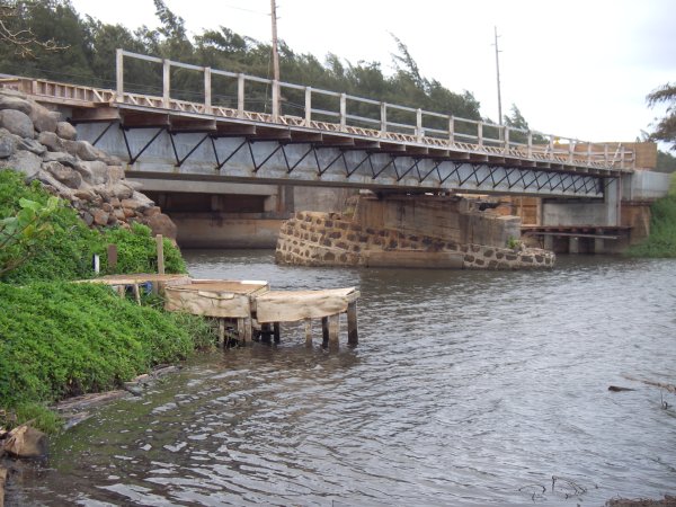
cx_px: 338
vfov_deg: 23.3
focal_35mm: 63
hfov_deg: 30.7
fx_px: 1230
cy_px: 254
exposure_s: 1/125
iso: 80
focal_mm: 10.5
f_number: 3.7
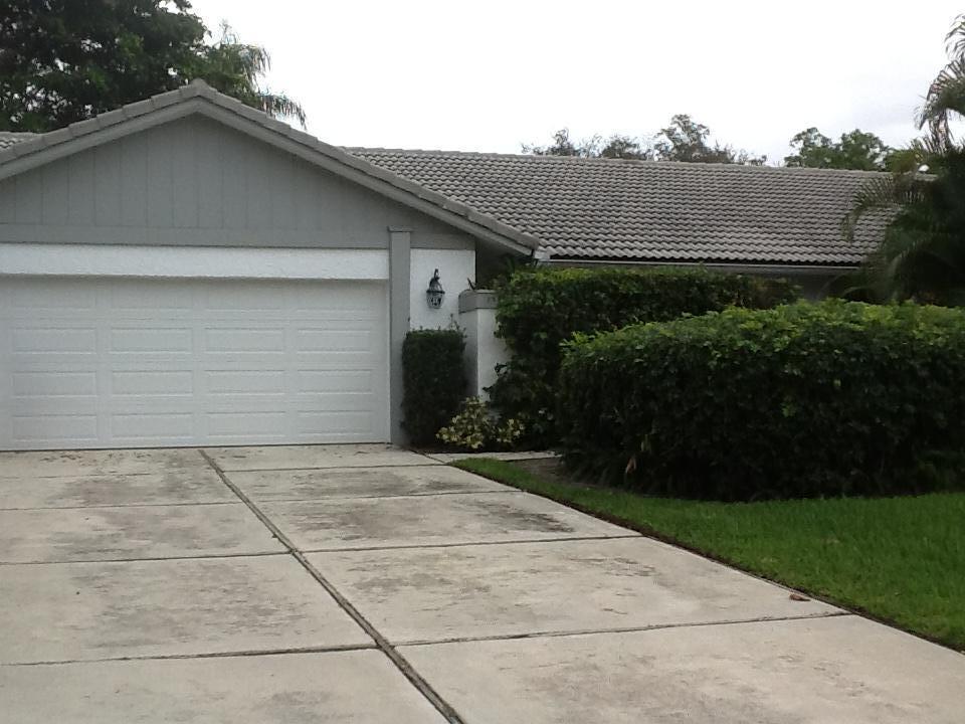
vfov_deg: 32.9
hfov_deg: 42.9
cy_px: 362
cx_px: 482
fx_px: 1227
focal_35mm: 44
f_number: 2.4
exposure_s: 1/955
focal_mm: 2.03
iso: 40
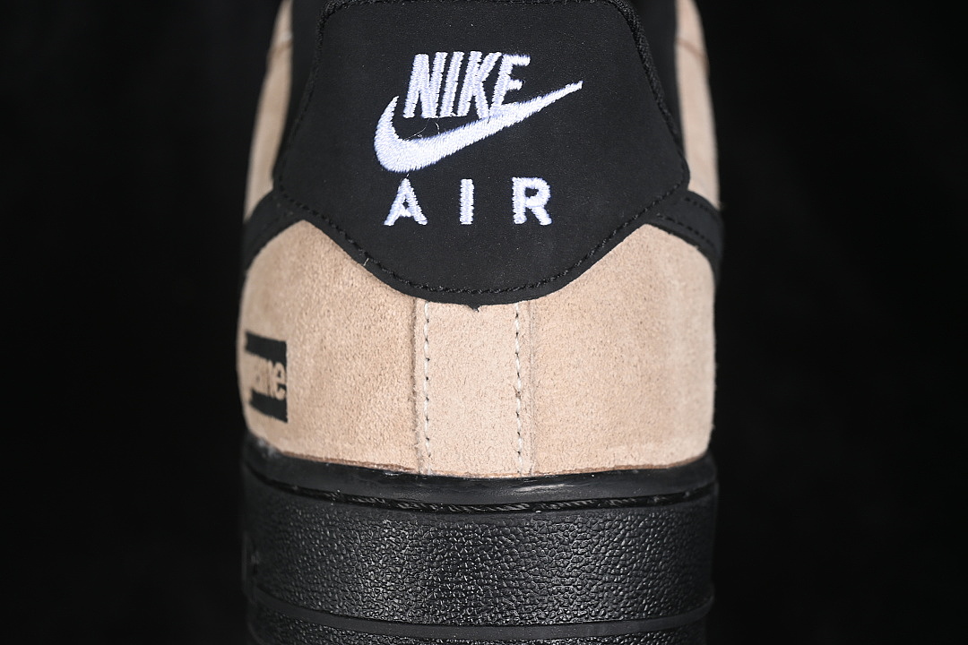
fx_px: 2017
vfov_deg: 18.2
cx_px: 484
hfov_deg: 27.0
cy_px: 322
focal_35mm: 75
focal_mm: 50
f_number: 6.3
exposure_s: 1/60
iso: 160
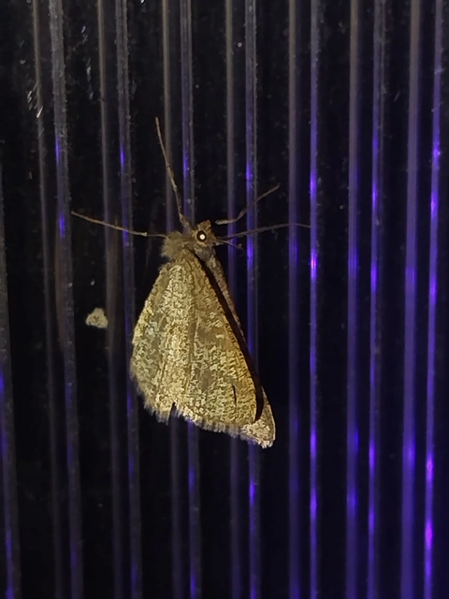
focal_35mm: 124
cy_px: 300
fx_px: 2145
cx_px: 224
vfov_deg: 15.9
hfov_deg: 12.0
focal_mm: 5.31
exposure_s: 1/50
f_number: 1.7
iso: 125
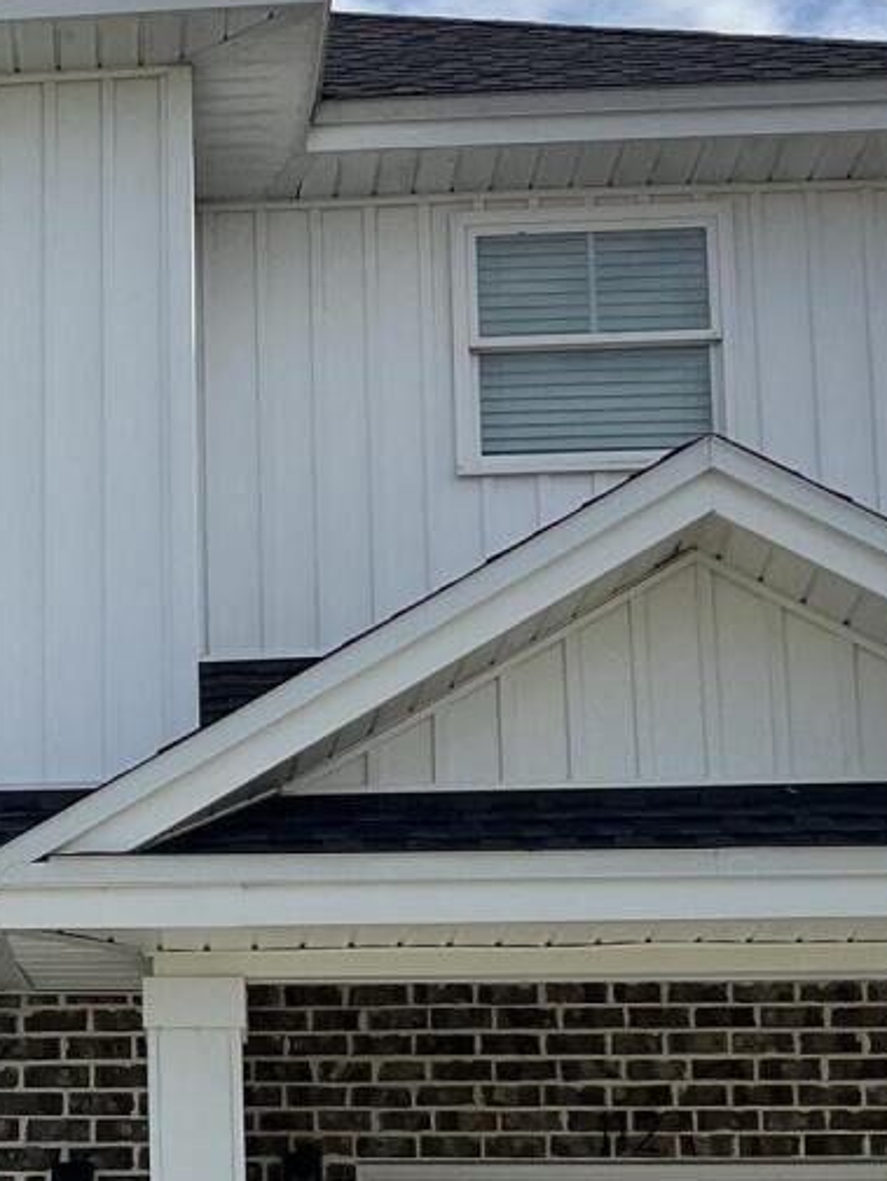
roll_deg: -0.2
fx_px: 3518
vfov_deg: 19.0
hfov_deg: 13.8
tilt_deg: +11.0
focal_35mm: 103
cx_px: -281
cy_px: 849
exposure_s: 1/5319
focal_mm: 5.1
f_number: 1.6
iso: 50
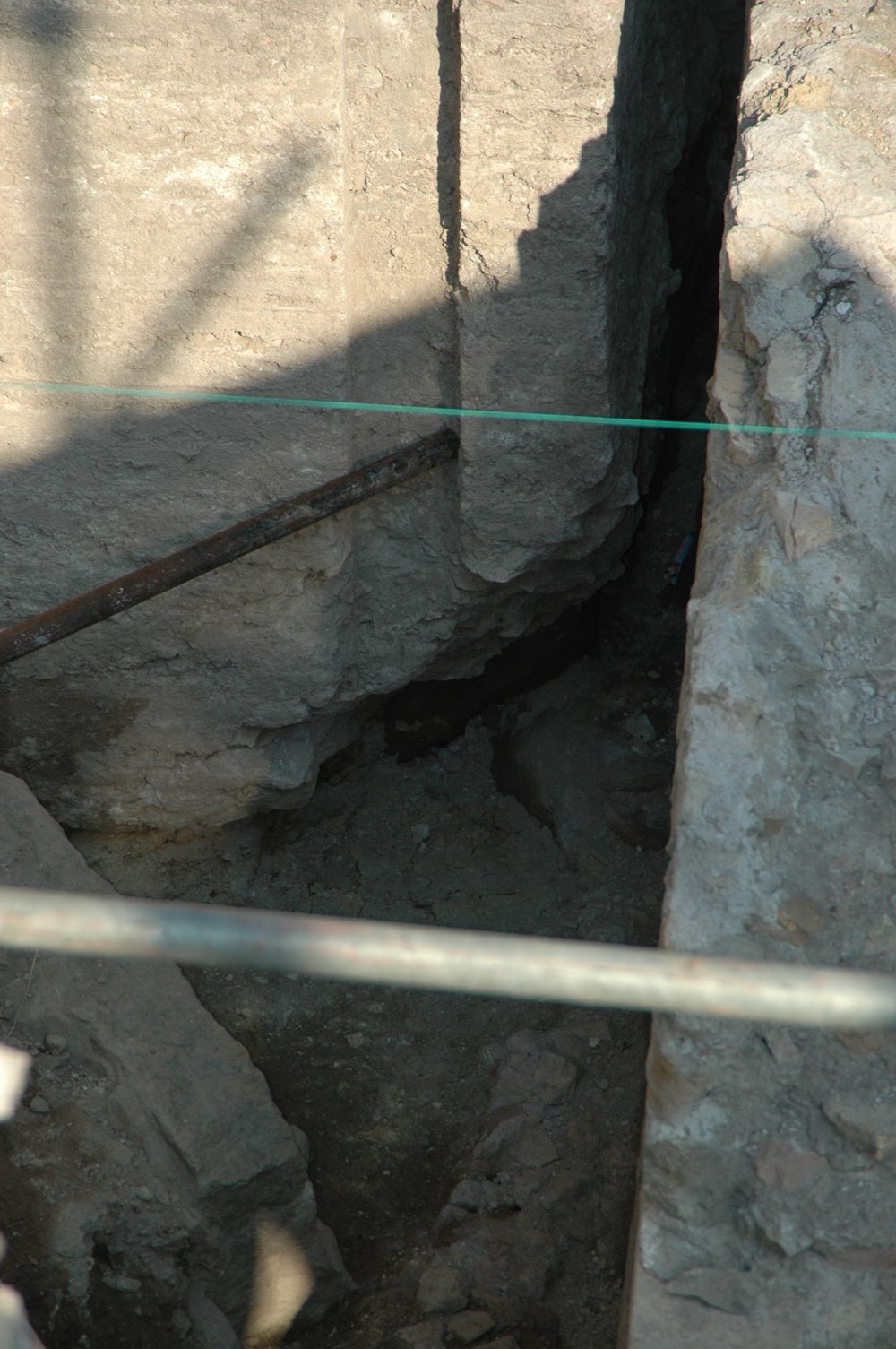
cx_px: 448
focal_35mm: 180
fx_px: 6735
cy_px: 674
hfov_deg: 7.6
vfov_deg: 11.4
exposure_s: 1/500
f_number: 5.6
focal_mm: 120
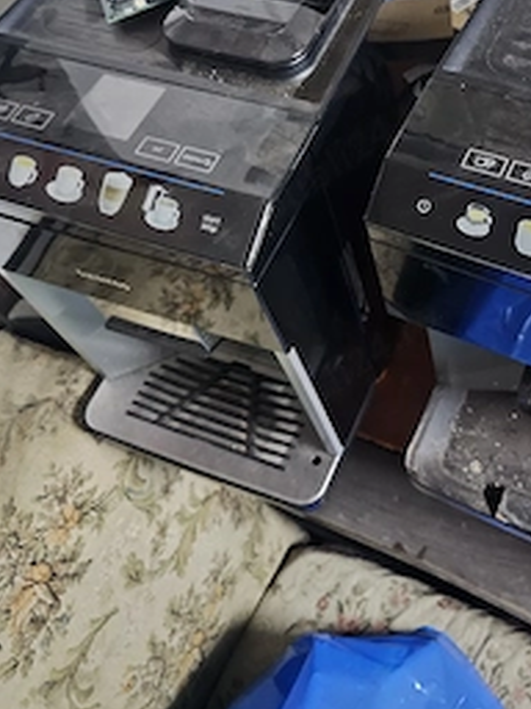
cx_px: 404
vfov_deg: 49.6
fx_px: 736
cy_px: 188
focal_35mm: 36
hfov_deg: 38.5
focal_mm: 6.3
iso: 1250
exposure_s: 1/16.7
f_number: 1.7
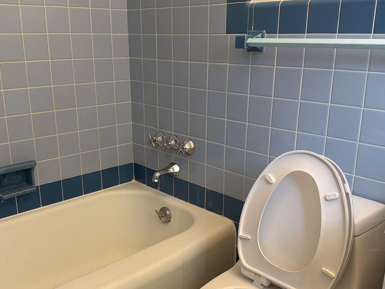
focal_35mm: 37
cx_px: 178
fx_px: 411
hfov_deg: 50.1
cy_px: 167
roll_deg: -0.2
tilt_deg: -17.1
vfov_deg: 38.6
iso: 200
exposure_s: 1/93
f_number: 1.78
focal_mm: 6.76
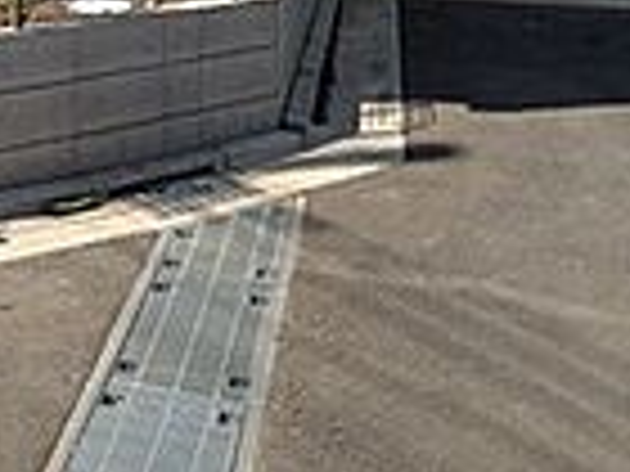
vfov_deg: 18.4
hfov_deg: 31.5
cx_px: 144
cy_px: -405
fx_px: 1092
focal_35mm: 60
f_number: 2.2
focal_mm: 1.83
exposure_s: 1/1658
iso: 55
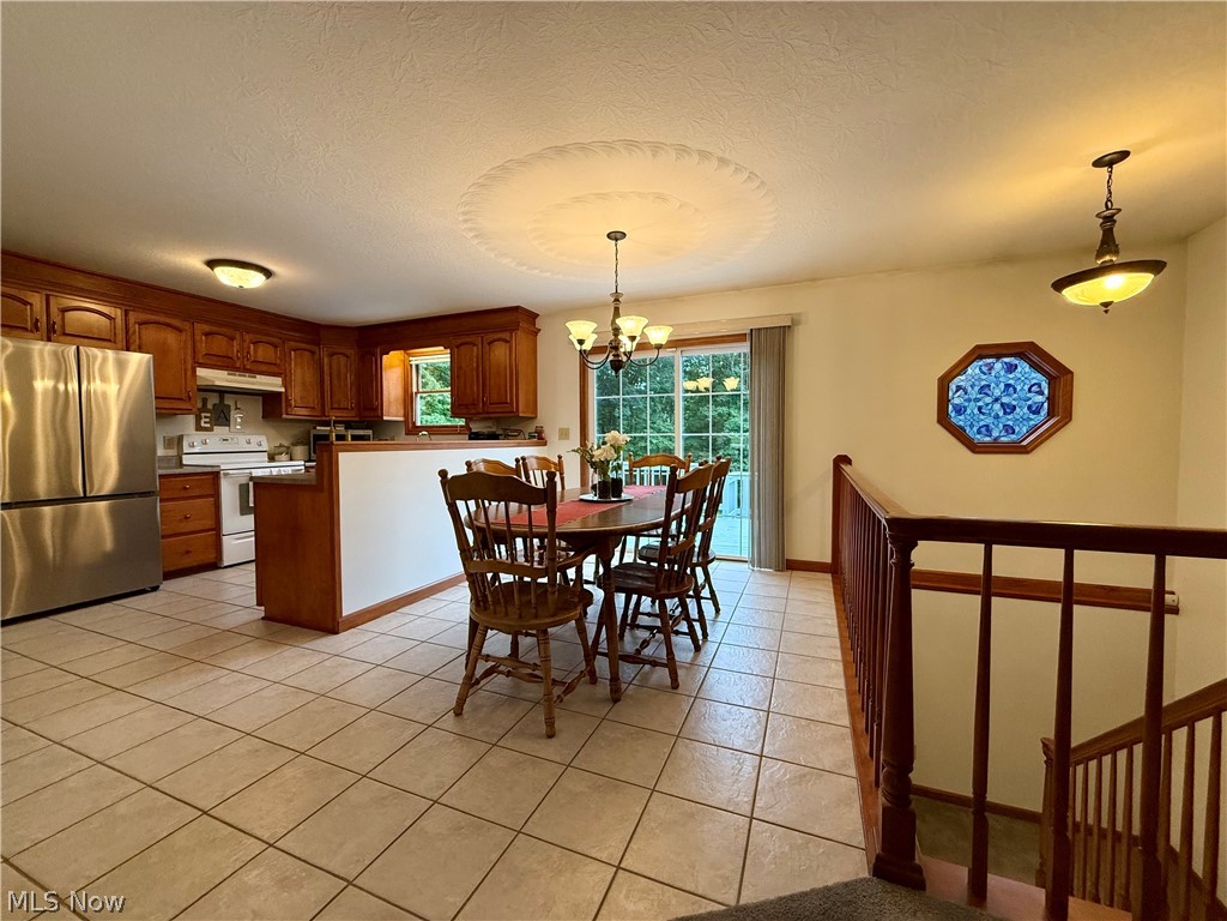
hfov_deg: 102.1
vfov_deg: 85.7
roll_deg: +0.3
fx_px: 496
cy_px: 460
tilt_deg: -1.4
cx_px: 614
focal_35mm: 14
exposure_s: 1/120
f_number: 2.2
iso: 250
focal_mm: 2.22
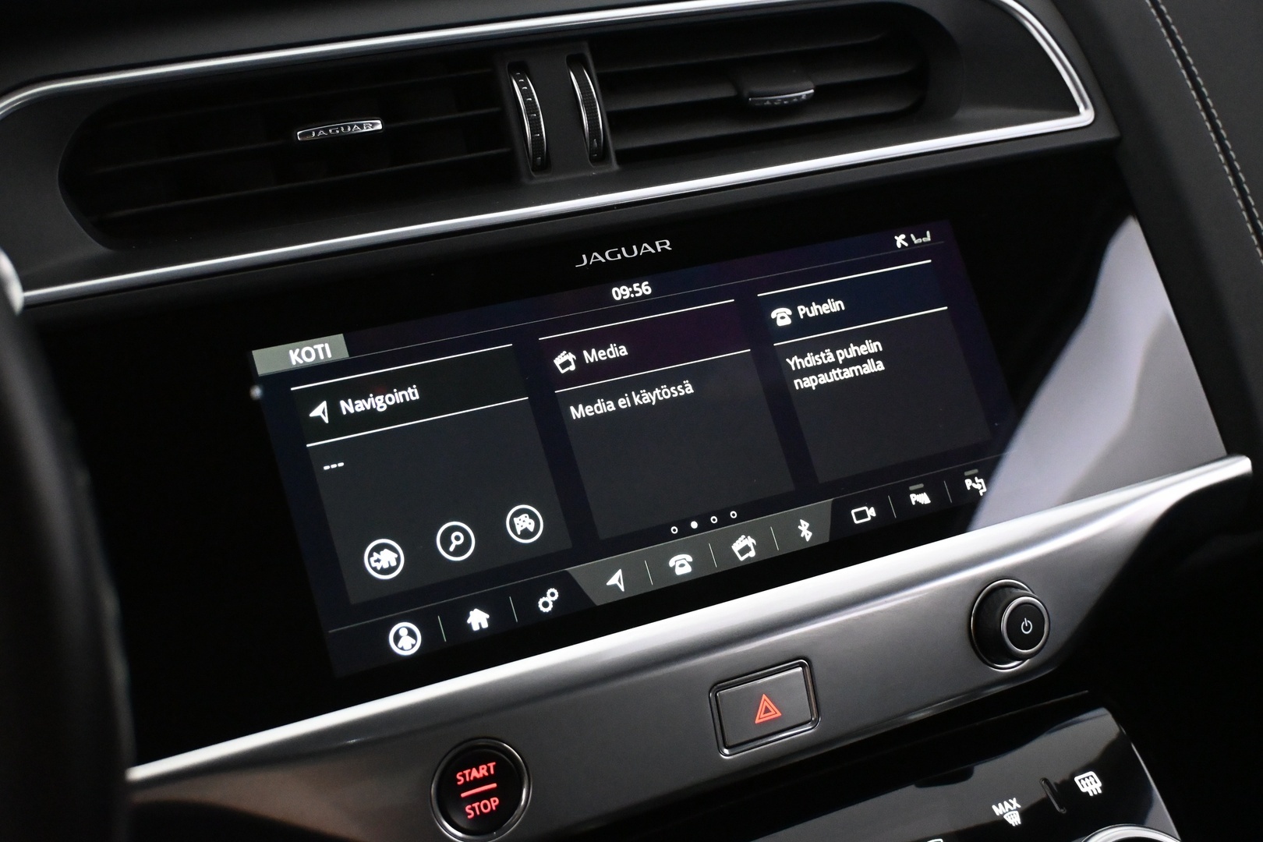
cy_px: 421
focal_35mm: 47
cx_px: 632
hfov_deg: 41.7
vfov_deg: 28.5
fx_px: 1658
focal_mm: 31.5
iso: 5600
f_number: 5
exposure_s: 1/60
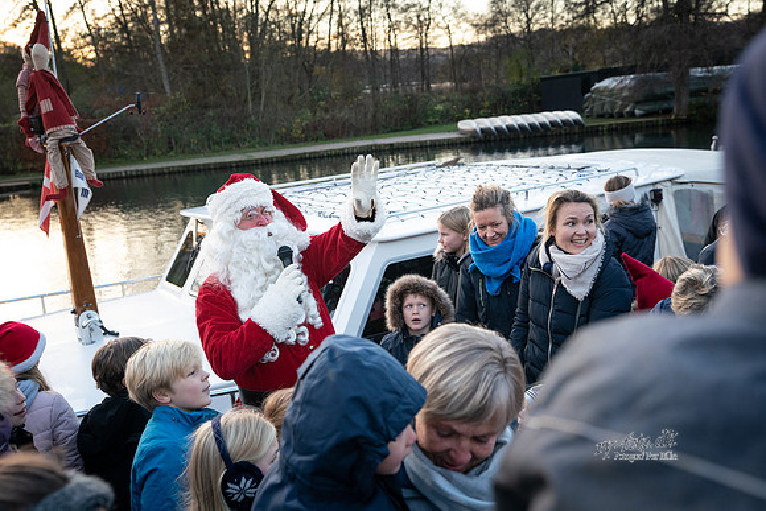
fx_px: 859
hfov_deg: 48.1
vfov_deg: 33.1
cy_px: 288
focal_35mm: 40
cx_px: 370
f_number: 4
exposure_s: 1/400
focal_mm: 35
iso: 1600
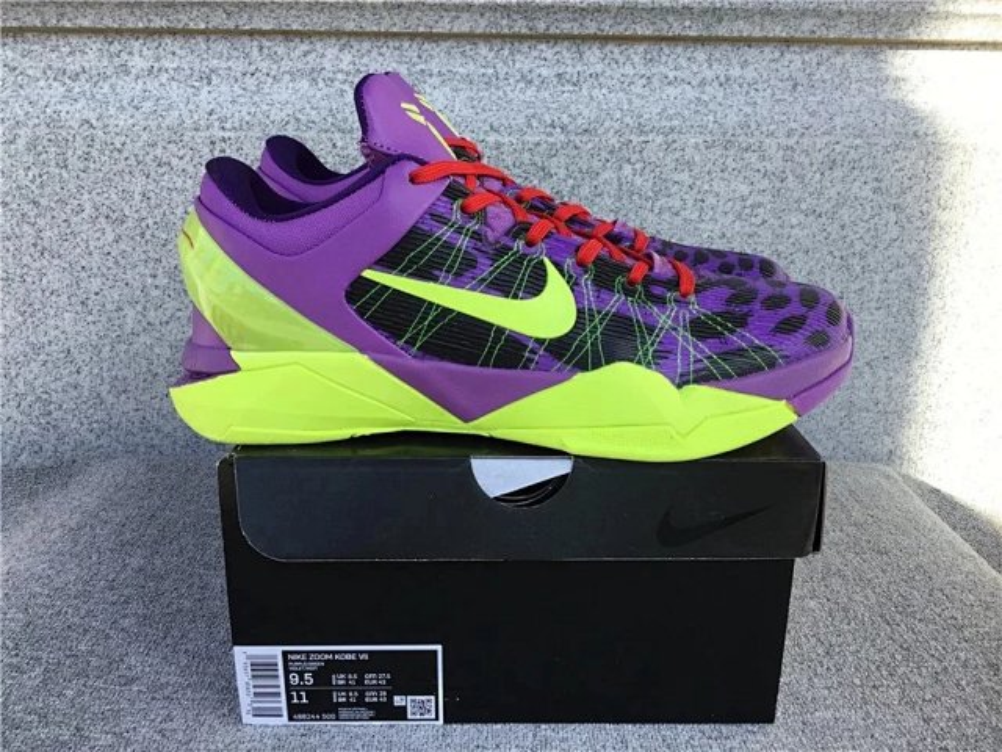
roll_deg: -0.1
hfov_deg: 58.4
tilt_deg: -16.3
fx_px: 897
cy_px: 376
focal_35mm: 31
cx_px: 501
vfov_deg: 45.4
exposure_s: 1/297
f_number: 2.4
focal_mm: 3.3
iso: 25
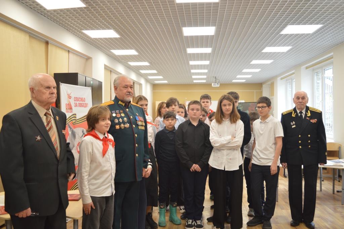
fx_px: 315
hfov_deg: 57.3
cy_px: 114
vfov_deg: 39.9
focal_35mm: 33
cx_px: 172
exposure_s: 1/30
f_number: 5
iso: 400
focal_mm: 22
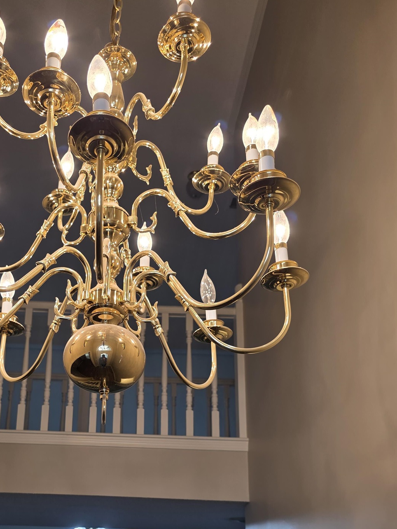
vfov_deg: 46.6
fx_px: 581
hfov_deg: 37.1
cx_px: 116
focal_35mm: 38
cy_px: 417
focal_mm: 6.3
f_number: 1.7
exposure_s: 1/120
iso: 50
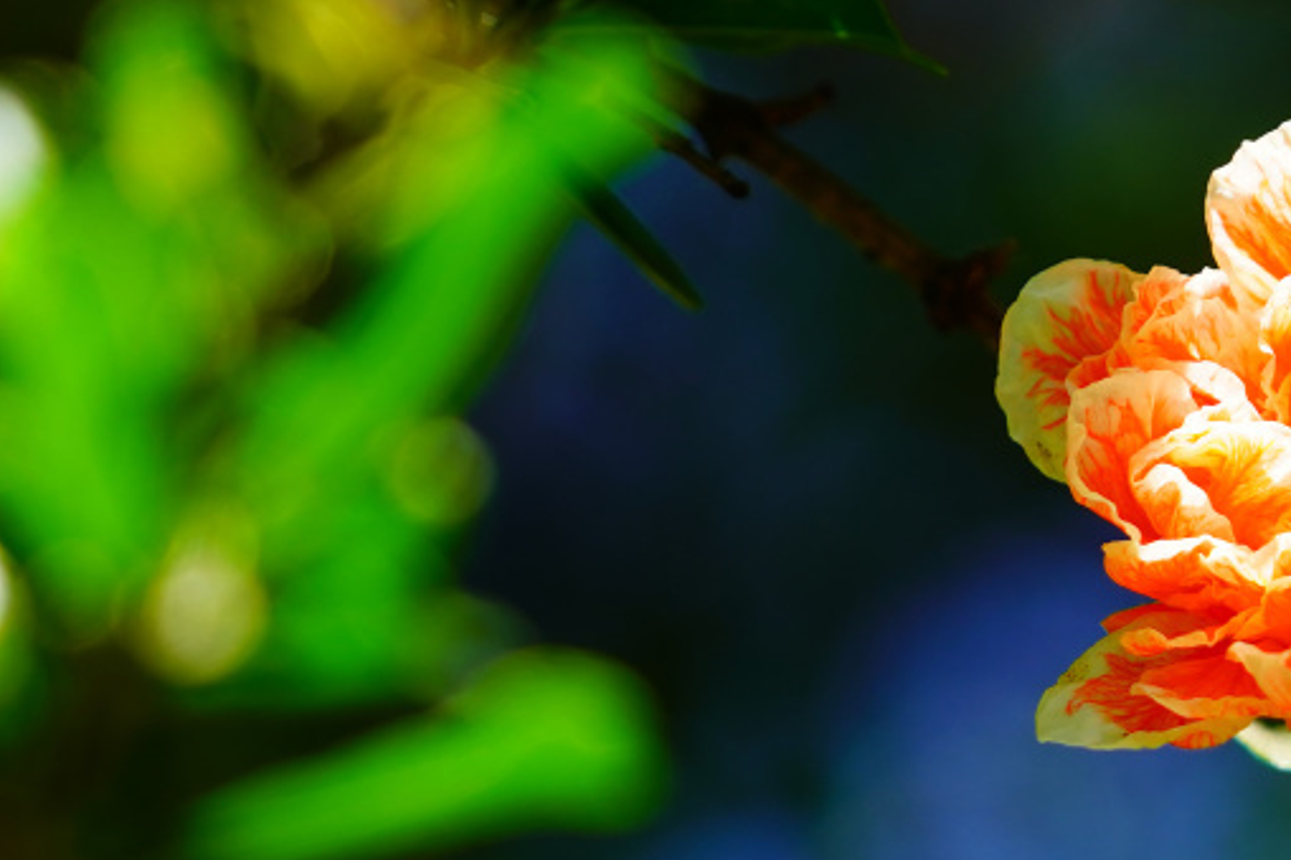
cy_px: 592
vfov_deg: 2.9
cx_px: 708
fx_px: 17099
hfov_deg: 4.3
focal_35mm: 477
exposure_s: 1/400
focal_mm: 237
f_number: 6.3
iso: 250
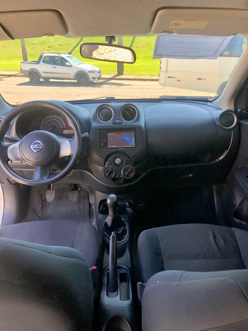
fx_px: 267
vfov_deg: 63.4
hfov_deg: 49.7
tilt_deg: -23.8
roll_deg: +2.9
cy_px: 166
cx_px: 124
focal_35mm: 28
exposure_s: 1/120
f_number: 1.8
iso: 40
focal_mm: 3.99
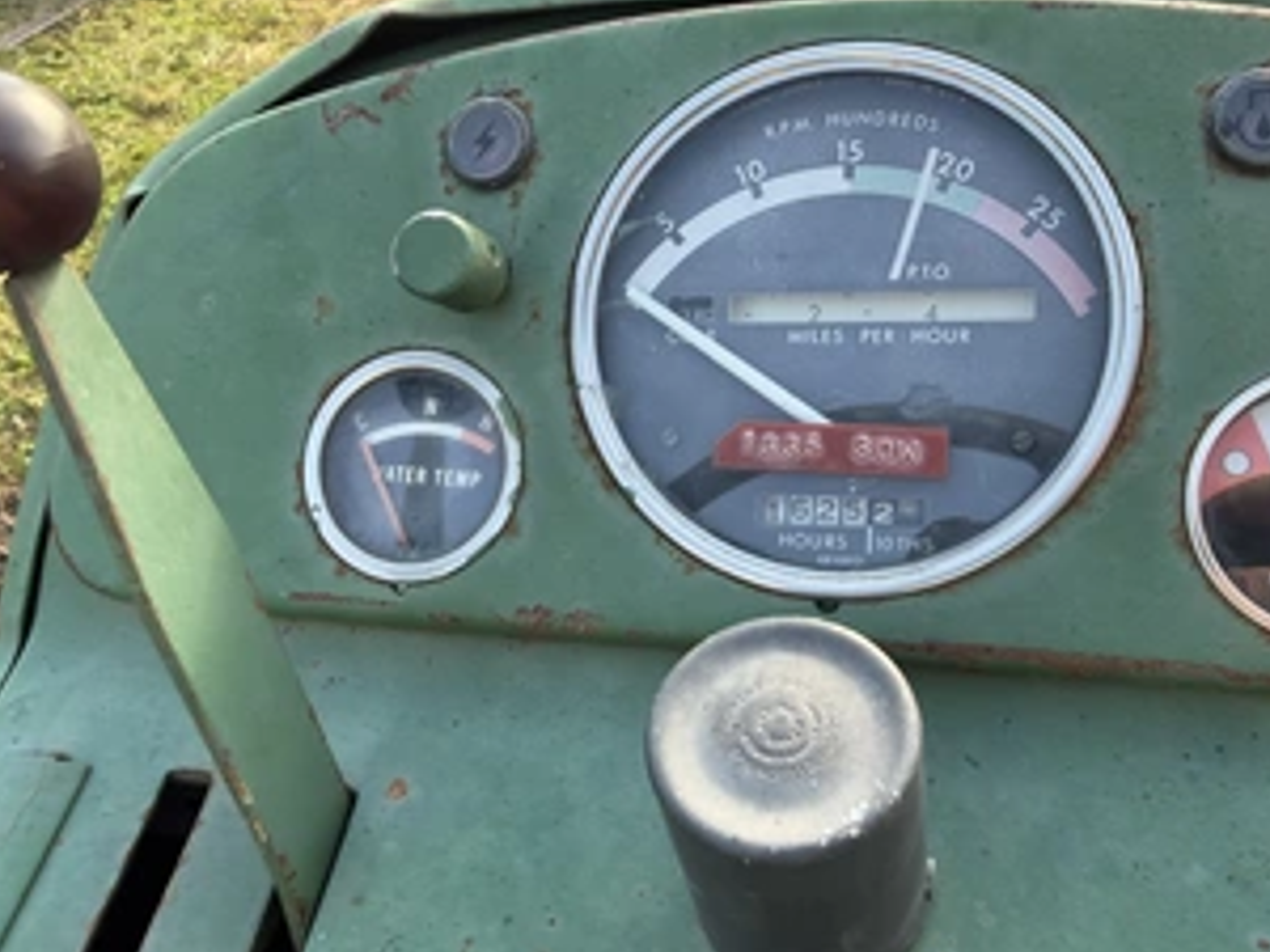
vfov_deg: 44.1
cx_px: 754
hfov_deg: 56.4
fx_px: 1174
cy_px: 448
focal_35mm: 32
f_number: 2.2
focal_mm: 2.22
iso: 40
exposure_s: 1/138
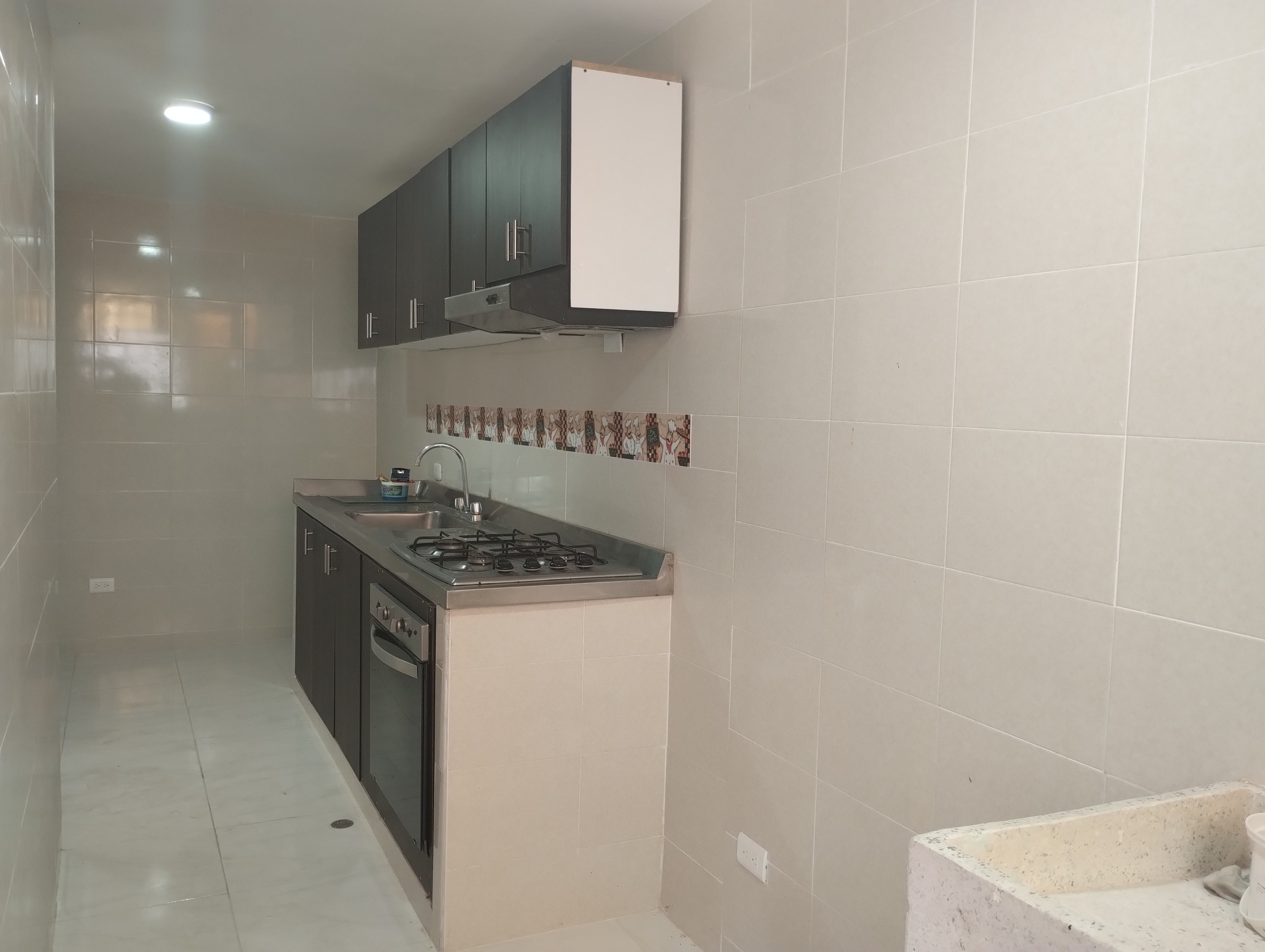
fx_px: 1025
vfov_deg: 49.9
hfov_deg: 63.4
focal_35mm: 28
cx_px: 632
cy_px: 476
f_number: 1.8
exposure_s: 1/30
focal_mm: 4.27
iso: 553
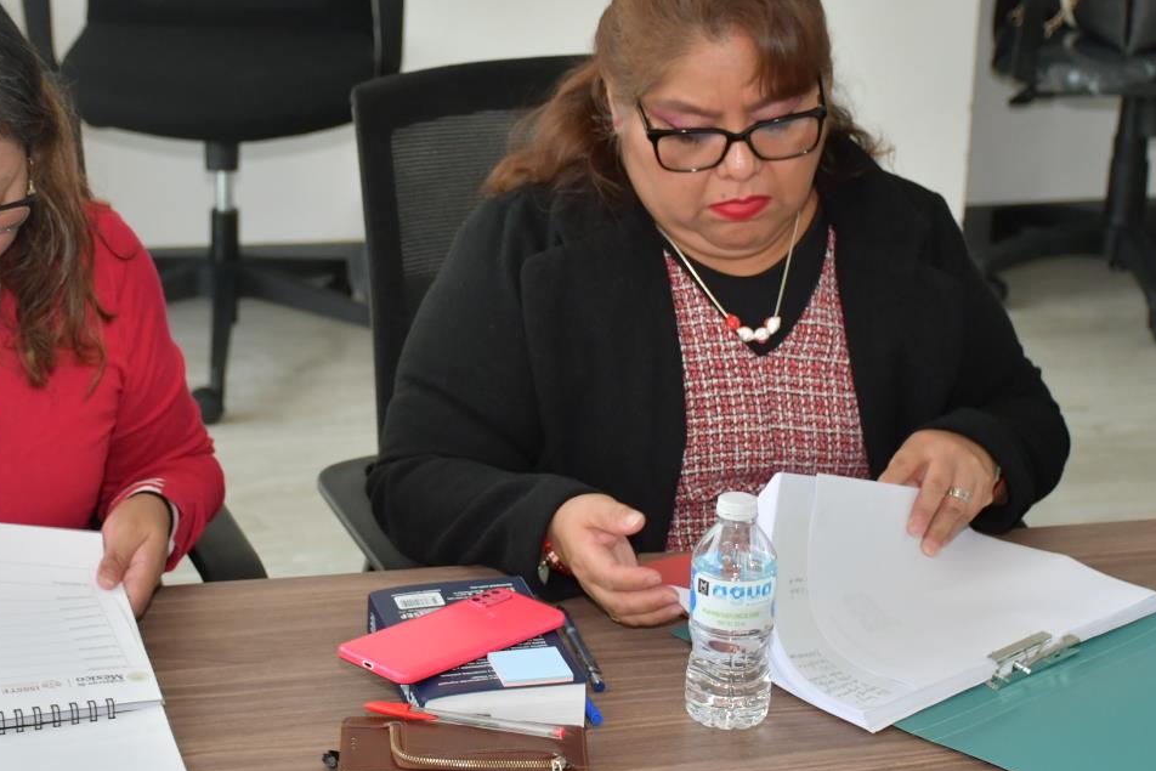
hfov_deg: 21.0
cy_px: 381
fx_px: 3115
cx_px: 499
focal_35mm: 97
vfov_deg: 14.1
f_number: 4.2
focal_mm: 38
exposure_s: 1/60
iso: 720
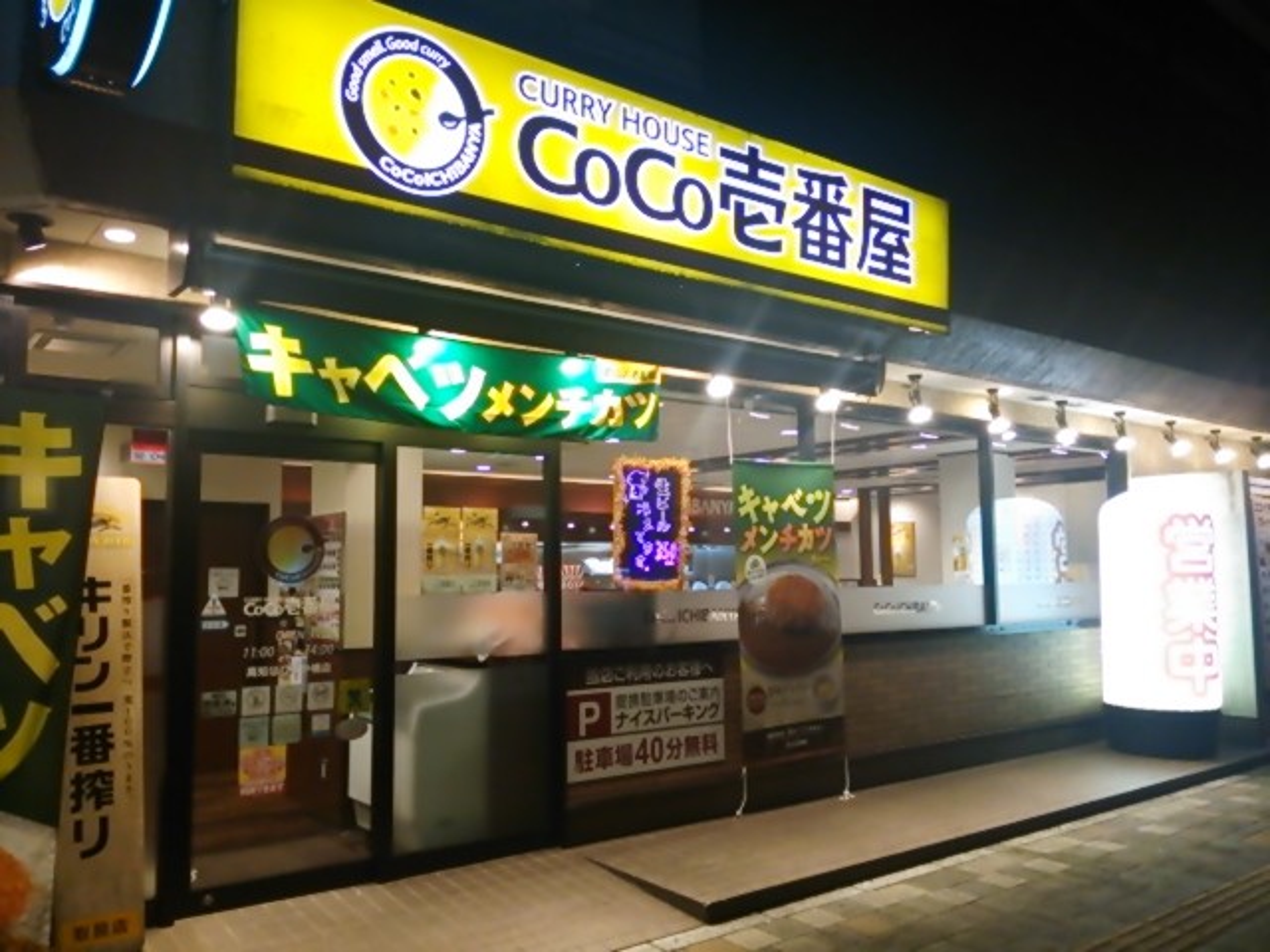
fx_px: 1027
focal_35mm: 28
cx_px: 635
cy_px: 476
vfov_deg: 49.7
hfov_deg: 63.4
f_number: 2.5
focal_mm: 4.21
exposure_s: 1/42
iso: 250
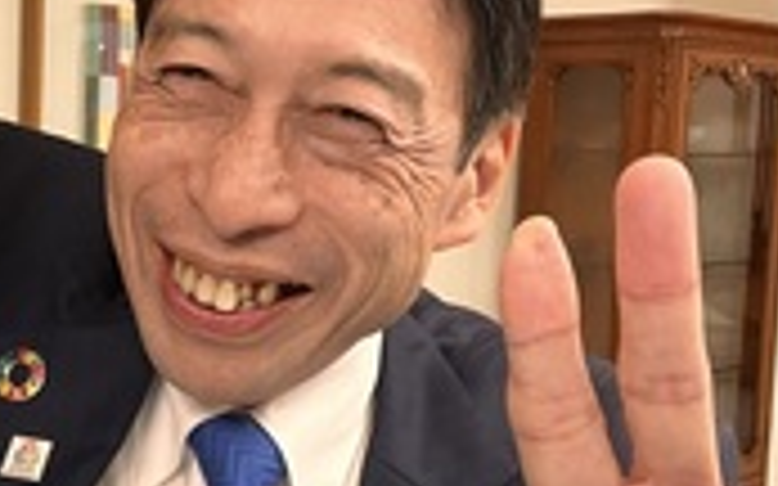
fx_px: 1314
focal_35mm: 62
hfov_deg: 32.1
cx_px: 162
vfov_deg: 20.9
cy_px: 234
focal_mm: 2.71
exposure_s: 1/60
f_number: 2.2
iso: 250
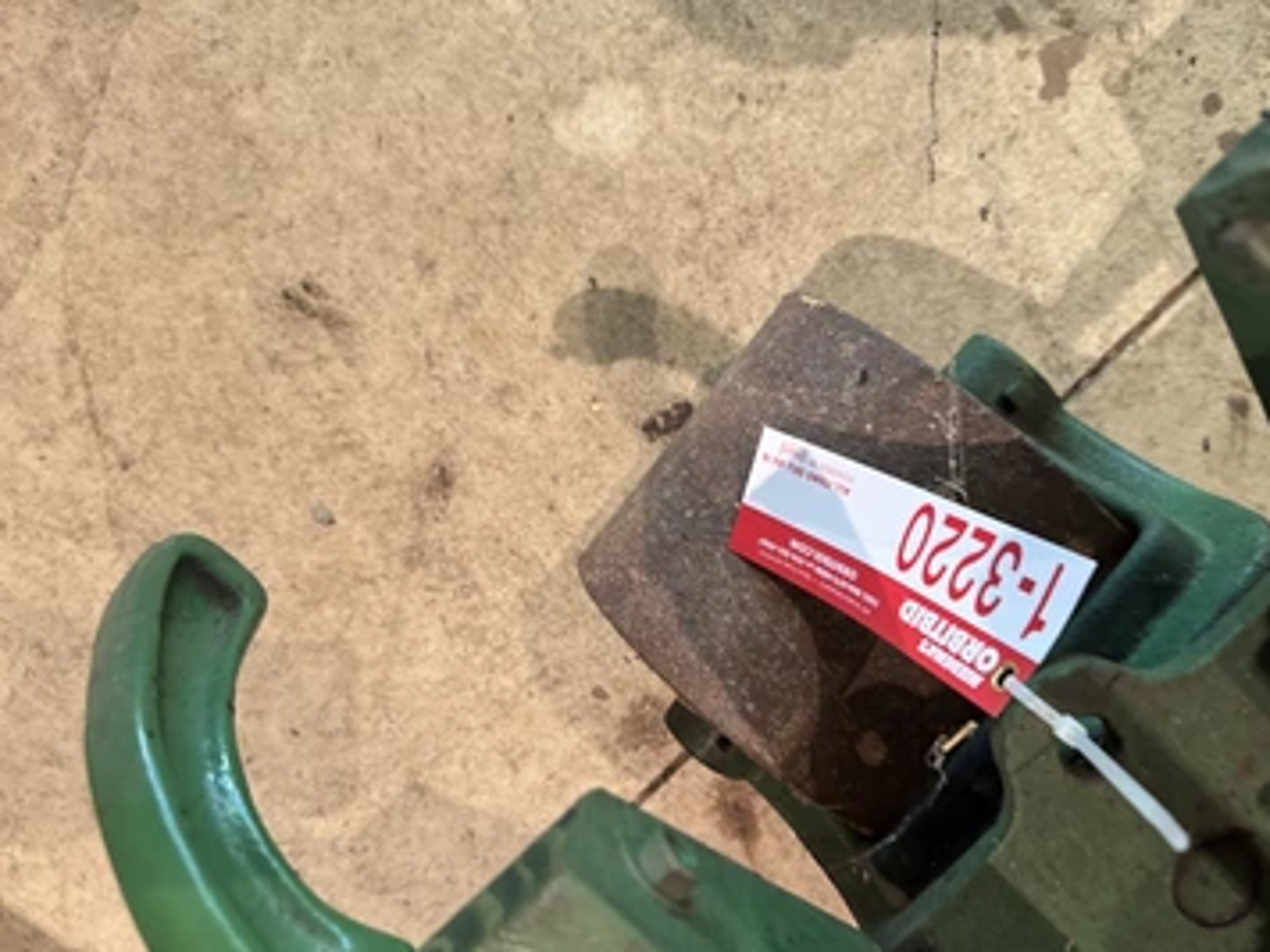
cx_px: 710
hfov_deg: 65.1
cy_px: 531
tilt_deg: -83.0
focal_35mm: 27
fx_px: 991
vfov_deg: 51.2
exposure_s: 1/60
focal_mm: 6.76
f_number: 1.78
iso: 400
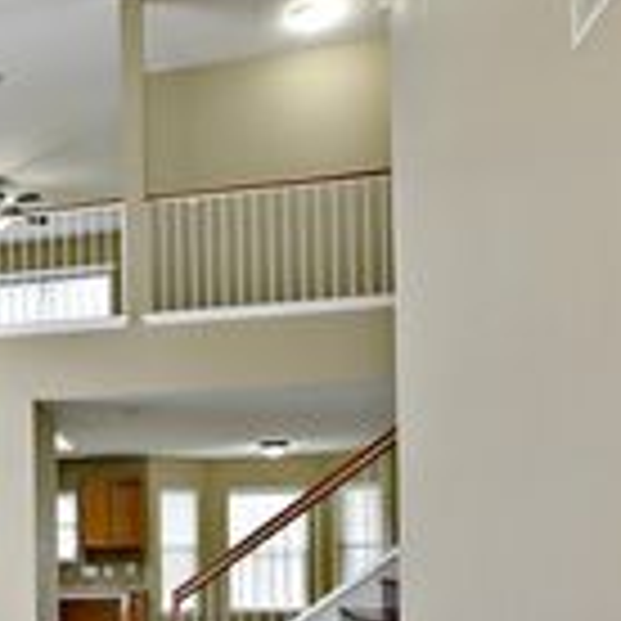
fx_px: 873
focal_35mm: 43
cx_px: -32
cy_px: 549
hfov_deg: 34.7
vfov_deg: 36.9
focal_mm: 14
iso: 400
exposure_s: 1/80
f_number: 4.5
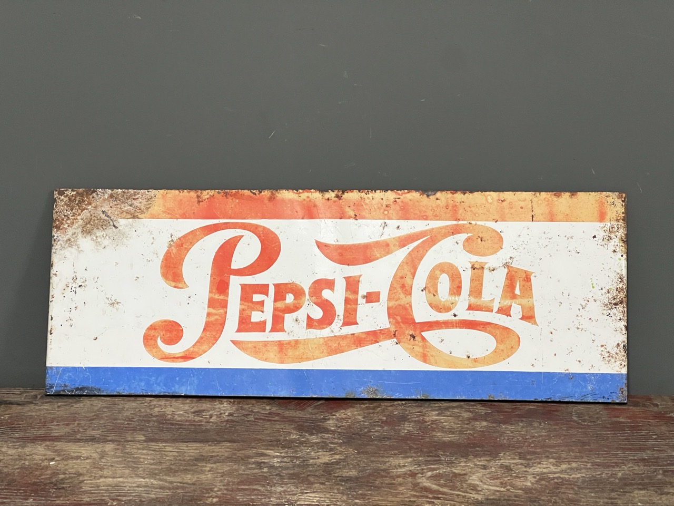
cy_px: 253
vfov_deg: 19.1
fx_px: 1499
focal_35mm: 77
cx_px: 337
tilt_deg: -15.8
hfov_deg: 25.3
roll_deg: +0.5
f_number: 2.8
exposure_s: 1/50
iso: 640
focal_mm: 9
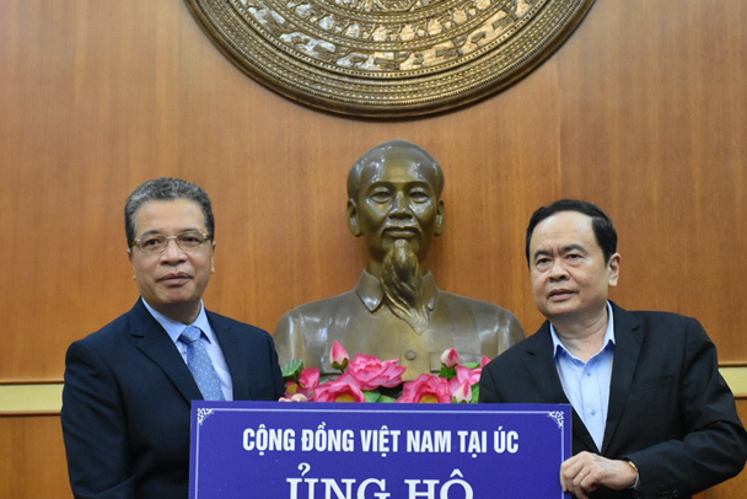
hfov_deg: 16.5
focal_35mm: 124
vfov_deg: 11.1
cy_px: 352
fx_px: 2574
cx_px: 382
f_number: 4.8
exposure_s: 1/60
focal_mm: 56
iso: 3600
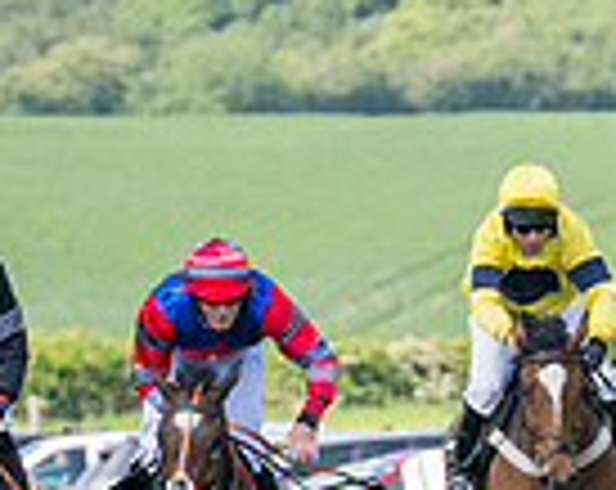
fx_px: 17938
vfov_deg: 1.6
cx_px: -735
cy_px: 274
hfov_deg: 2.0
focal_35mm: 986
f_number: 4
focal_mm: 105
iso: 400
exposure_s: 1/2500
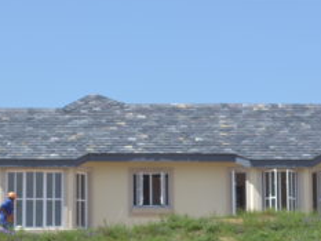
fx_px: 1651
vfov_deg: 8.3
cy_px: 101
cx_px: 171
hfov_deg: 11.1
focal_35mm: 178
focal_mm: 48
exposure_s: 1/200
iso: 100
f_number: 7.1
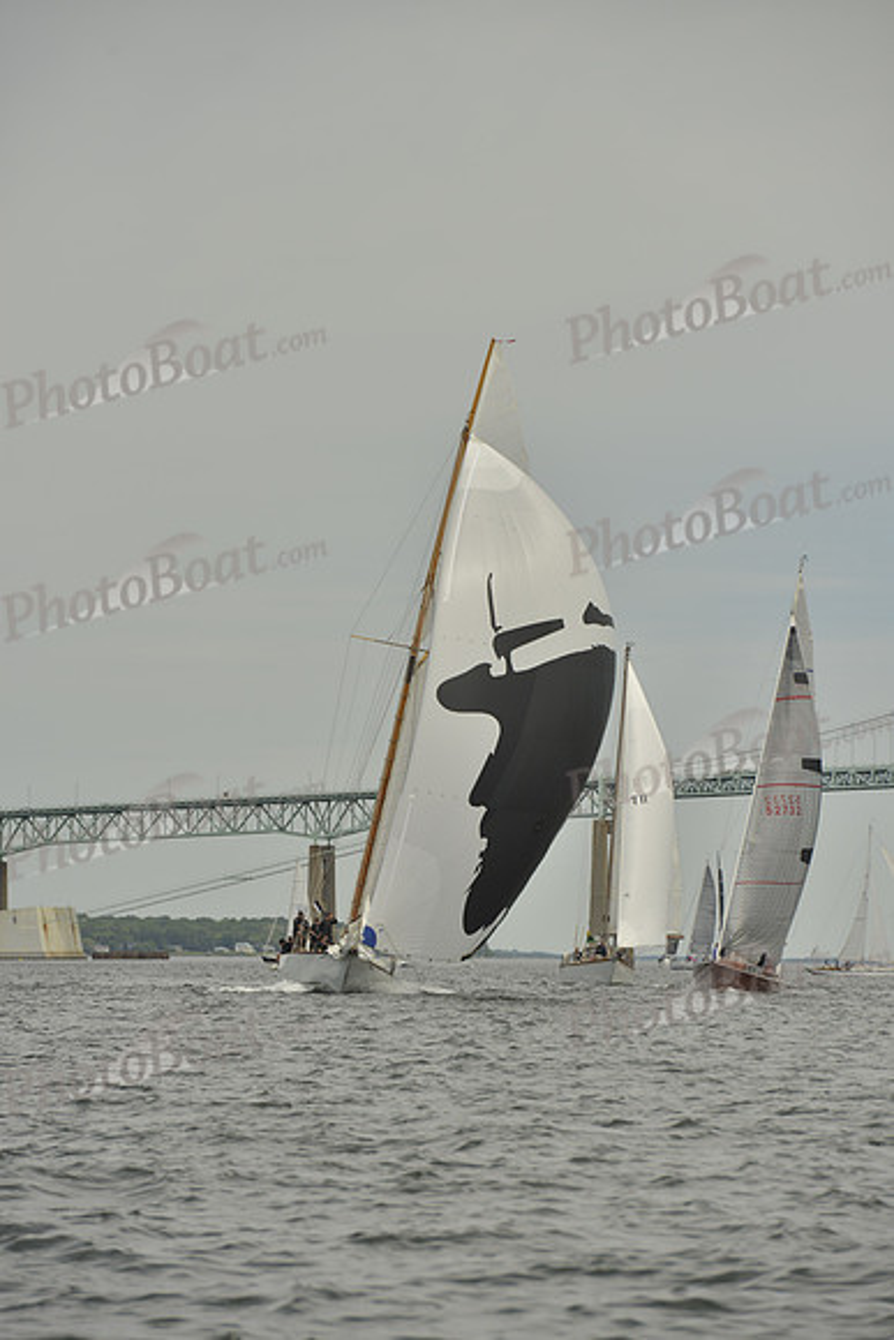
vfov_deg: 10.3
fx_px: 7445
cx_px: 447
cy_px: 670
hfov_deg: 6.9
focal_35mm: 200
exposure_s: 1/1600
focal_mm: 200
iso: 280
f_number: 10
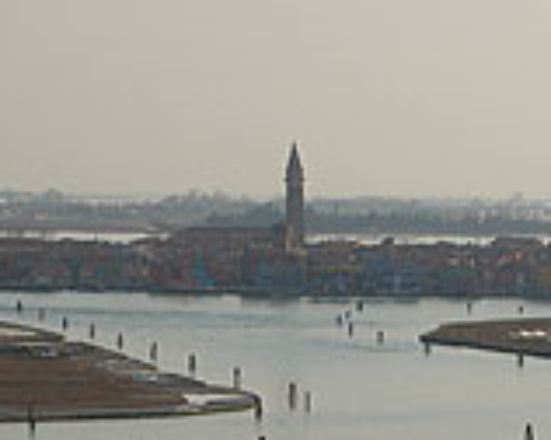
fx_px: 3589
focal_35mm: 220
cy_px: 435
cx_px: 443
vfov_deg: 7.0
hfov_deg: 8.8
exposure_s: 1/320
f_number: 10
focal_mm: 55
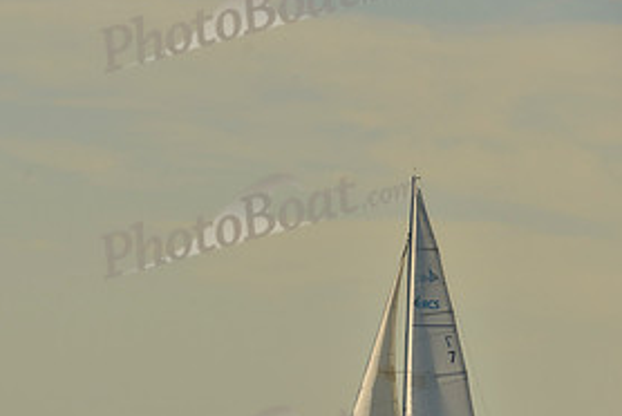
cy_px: 368
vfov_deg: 3.3
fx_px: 7212
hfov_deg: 4.9
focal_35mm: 417
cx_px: -13
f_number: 8
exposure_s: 1/1000
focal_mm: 200
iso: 200
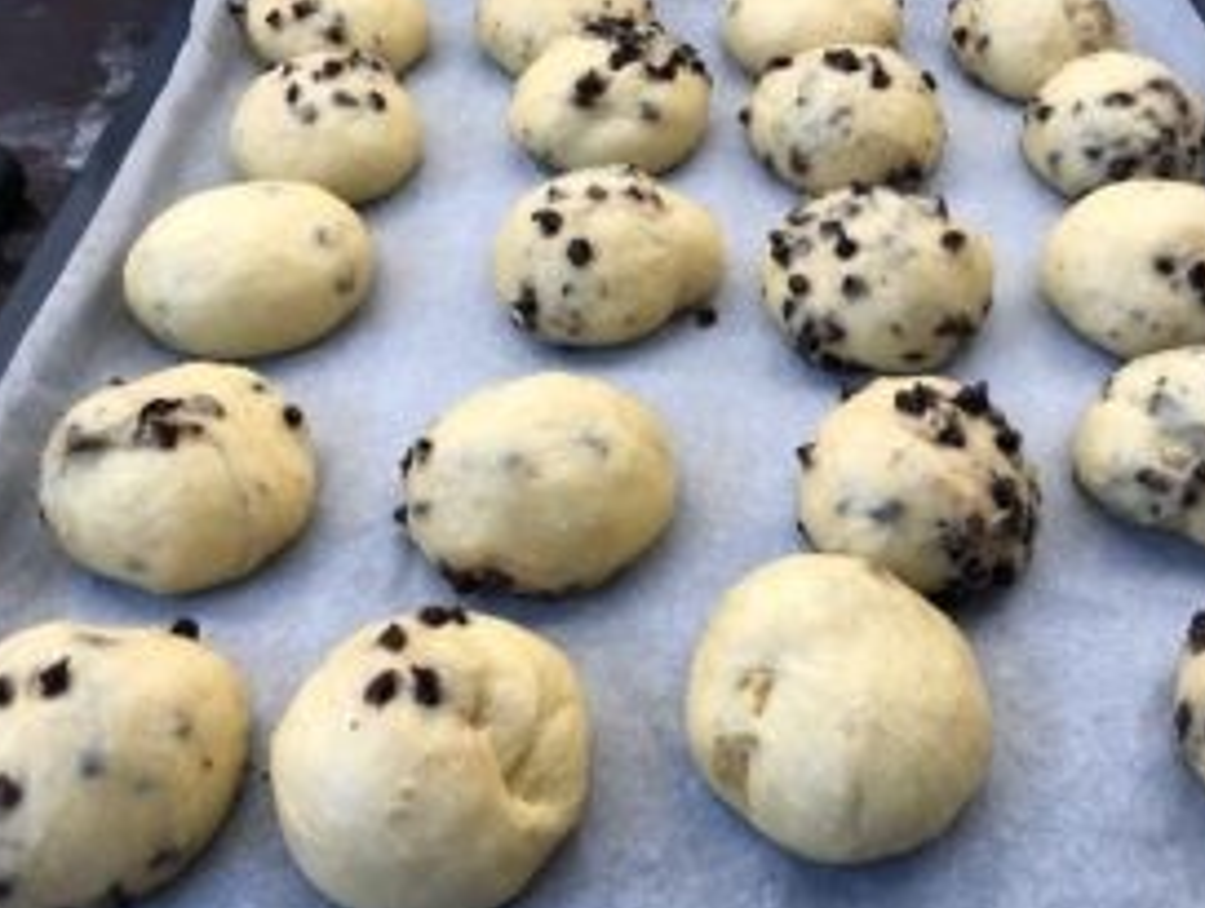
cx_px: 704
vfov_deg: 39.8
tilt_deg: -47.1
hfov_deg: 51.0
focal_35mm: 36
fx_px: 1255
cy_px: 463
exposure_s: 1/50
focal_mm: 4
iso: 32
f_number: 1.8
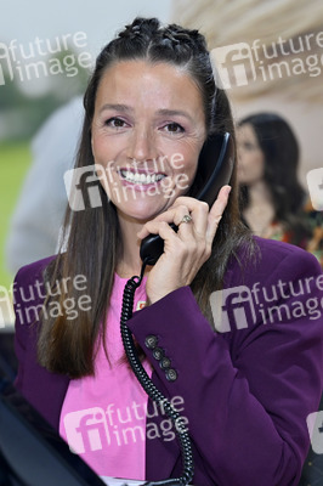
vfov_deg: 33.4
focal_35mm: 60
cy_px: 243
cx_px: 162
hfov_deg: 22.6
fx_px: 809
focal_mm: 60
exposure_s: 1/200
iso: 1000
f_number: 4
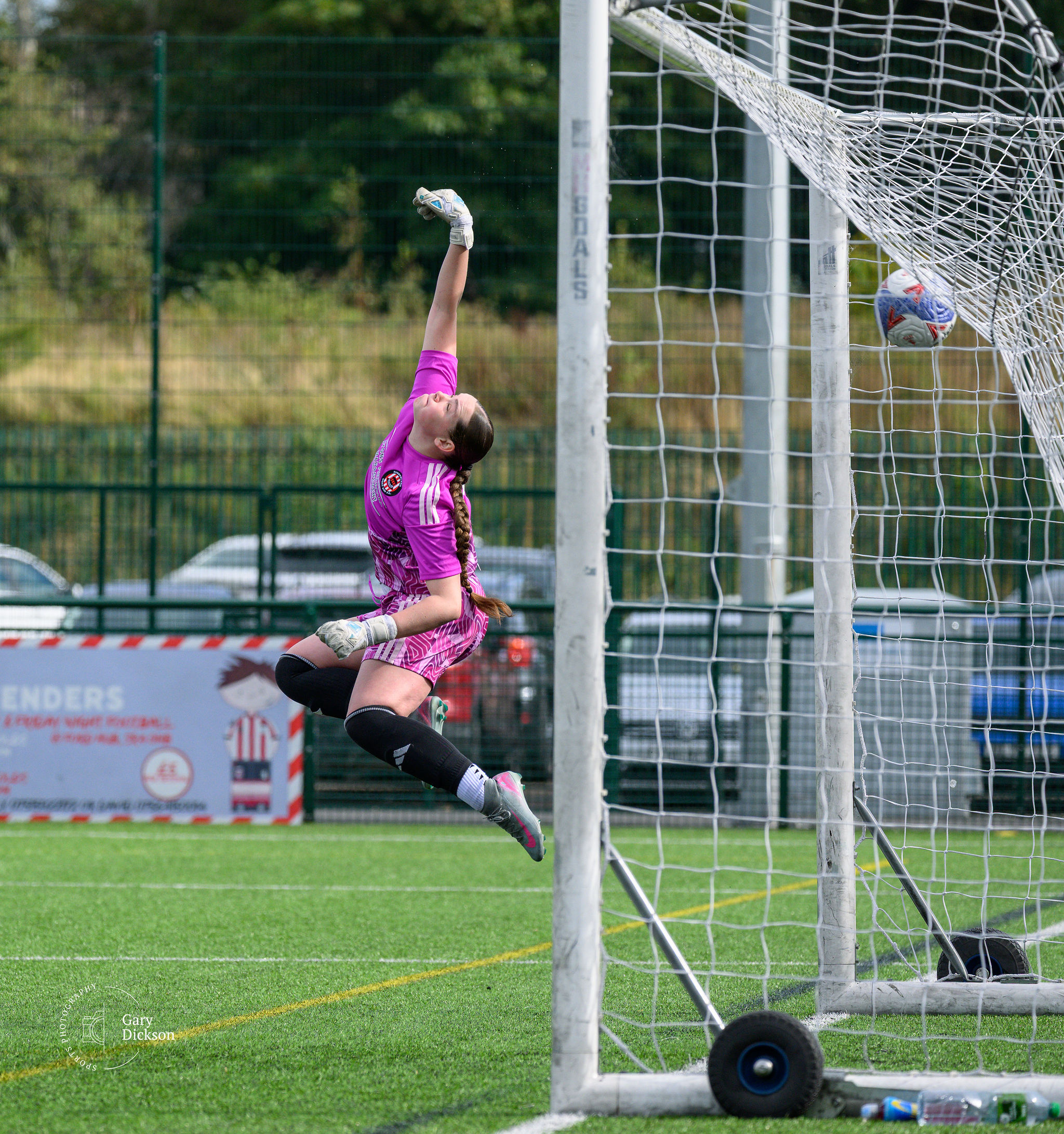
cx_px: 386
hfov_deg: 4.9
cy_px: 584
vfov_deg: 5.2
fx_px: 12416
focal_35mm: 346
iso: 560
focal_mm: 240
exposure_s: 1/1600
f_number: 5
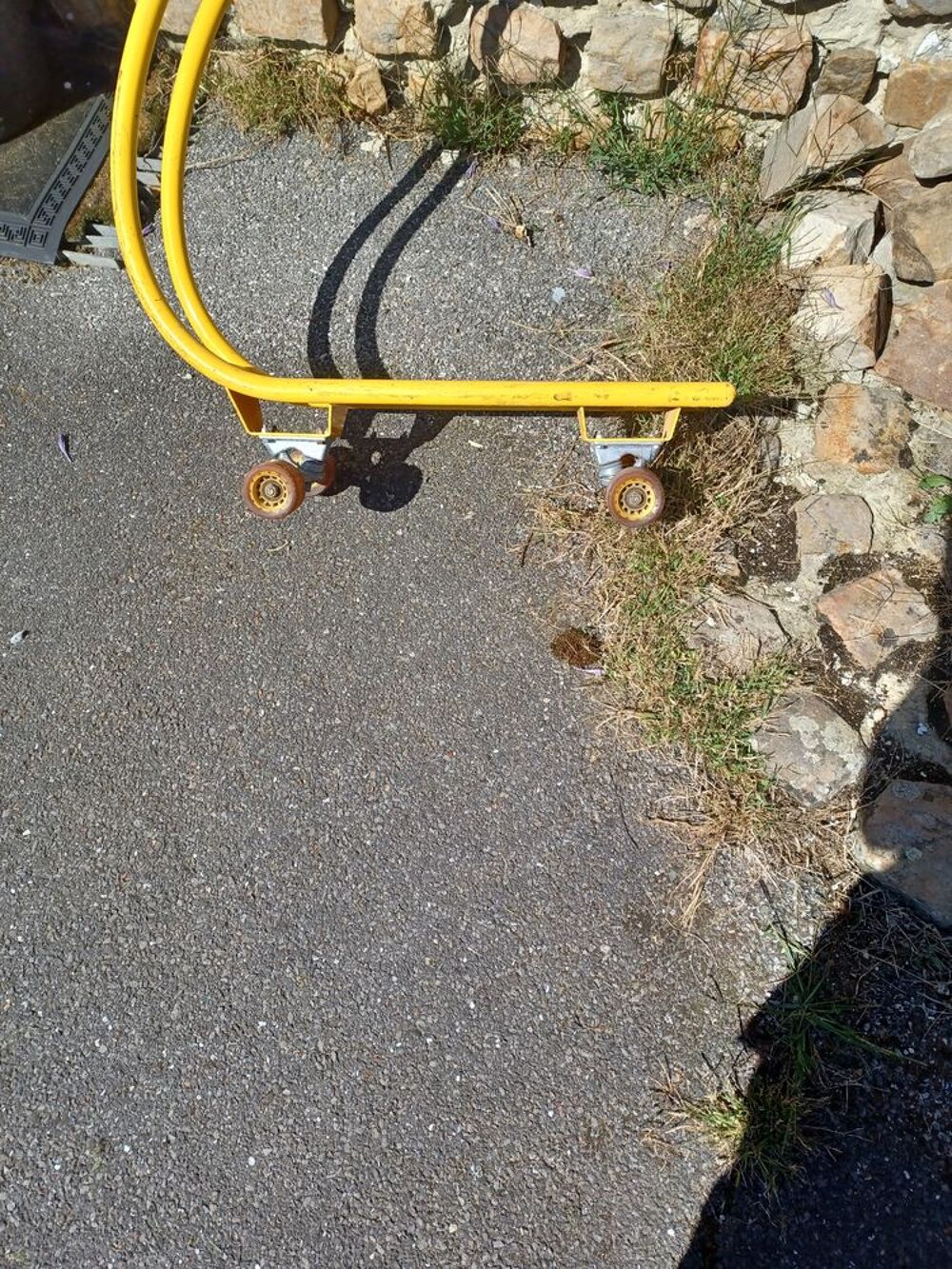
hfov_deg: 54.9
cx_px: 476
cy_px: 634
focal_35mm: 25
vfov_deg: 69.4
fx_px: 917
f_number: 1.8
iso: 32
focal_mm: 4.6
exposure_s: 1/418
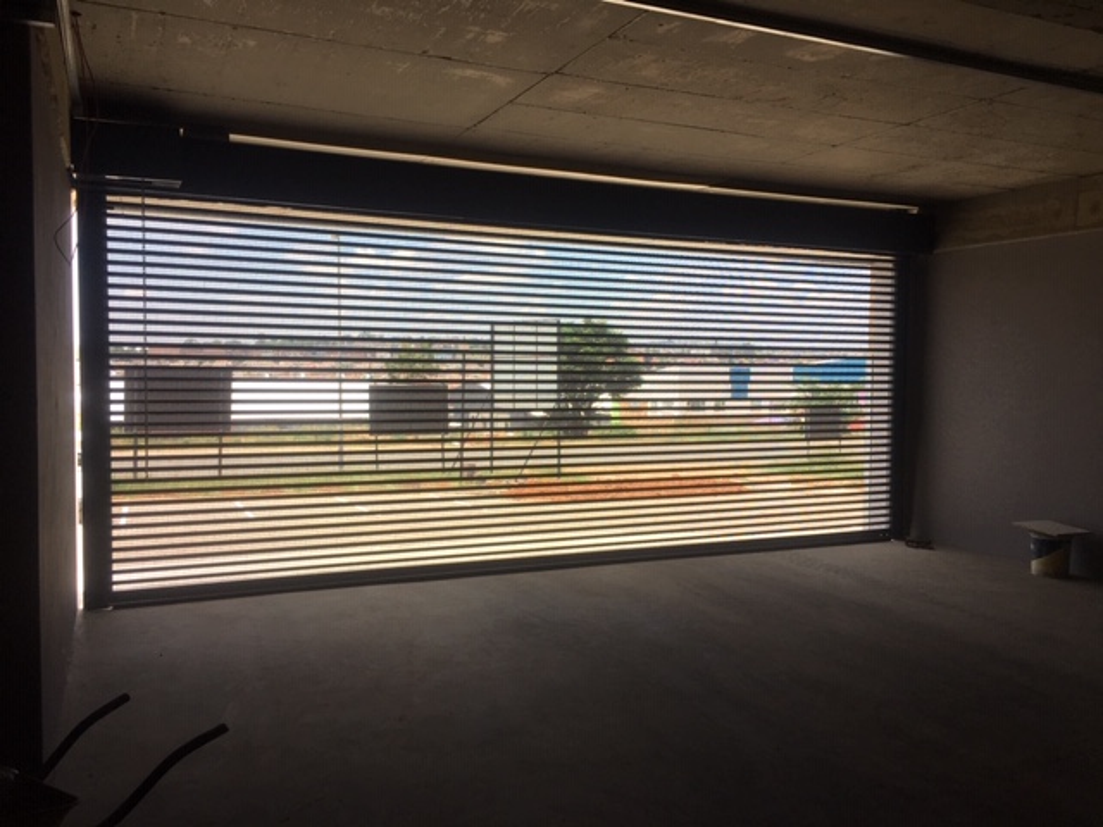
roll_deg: +0.5
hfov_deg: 61.7
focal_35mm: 29
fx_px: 924
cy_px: 414
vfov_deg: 48.2
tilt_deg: -2.2
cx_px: 552
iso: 25
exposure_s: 1/171
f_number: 2.2
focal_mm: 4.15
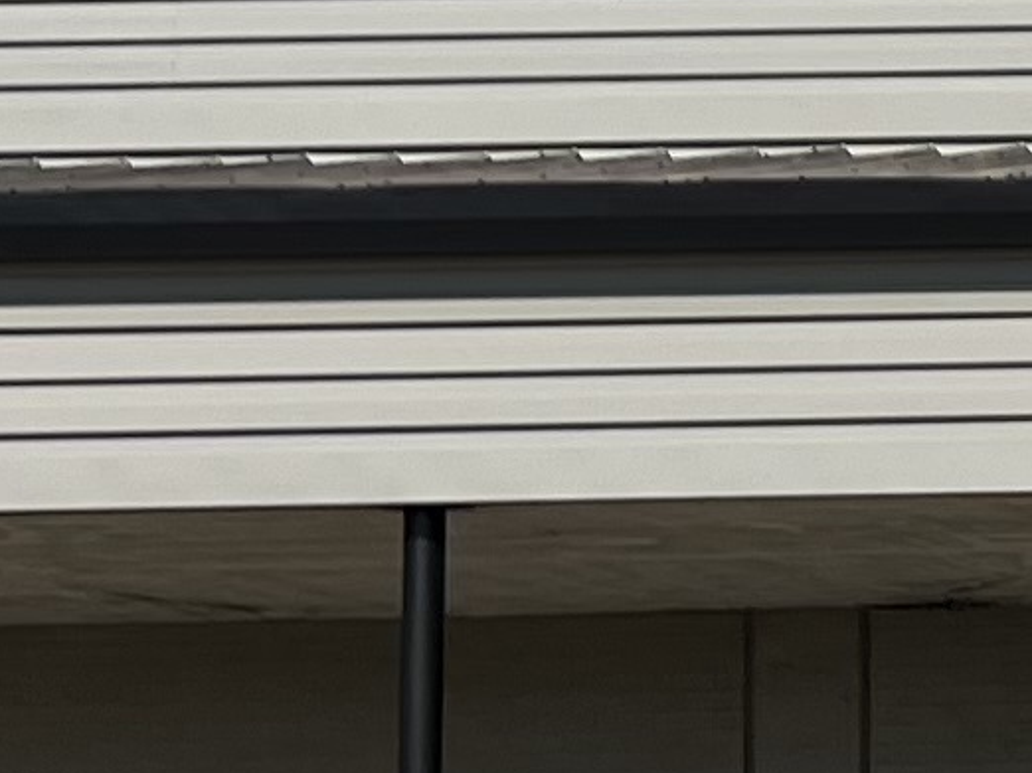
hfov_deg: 8.5
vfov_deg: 7.4
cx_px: 2902
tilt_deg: +4.0
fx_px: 5990
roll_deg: +2.5
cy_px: 563
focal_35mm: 201
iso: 50
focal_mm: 5.7
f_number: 1.5
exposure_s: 1/6993
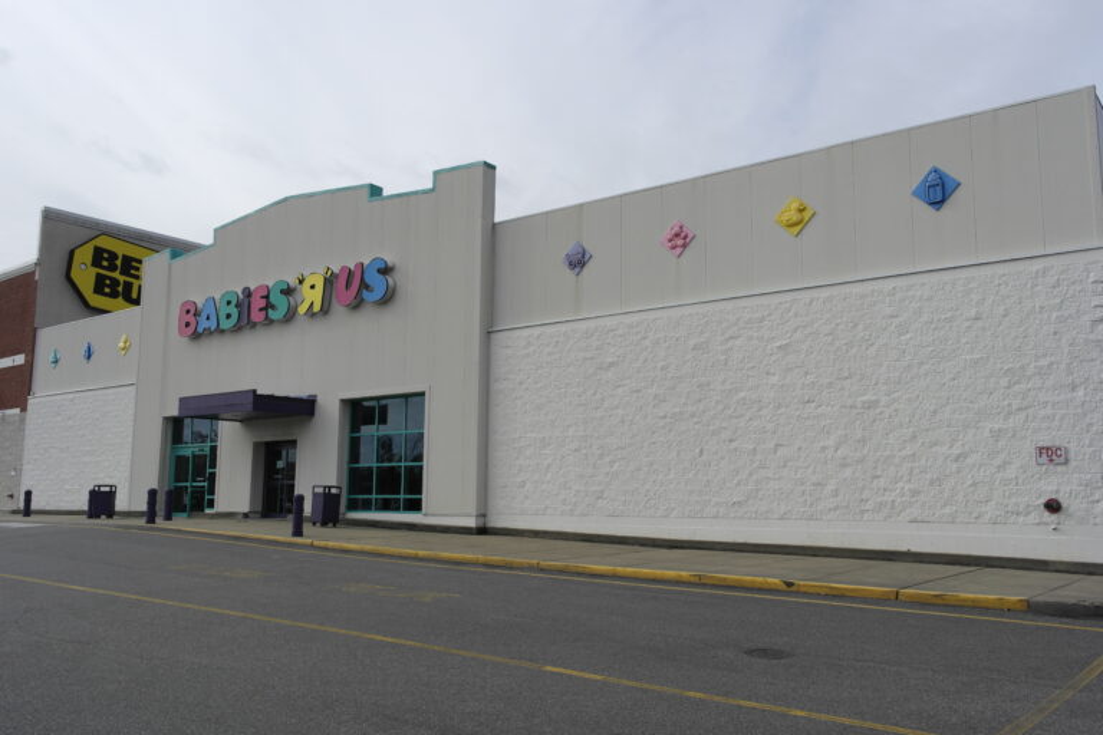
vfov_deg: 43.6
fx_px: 919
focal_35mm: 30
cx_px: 552
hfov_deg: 61.9
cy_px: 368
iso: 100
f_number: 7.1
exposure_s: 1/320
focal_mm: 20
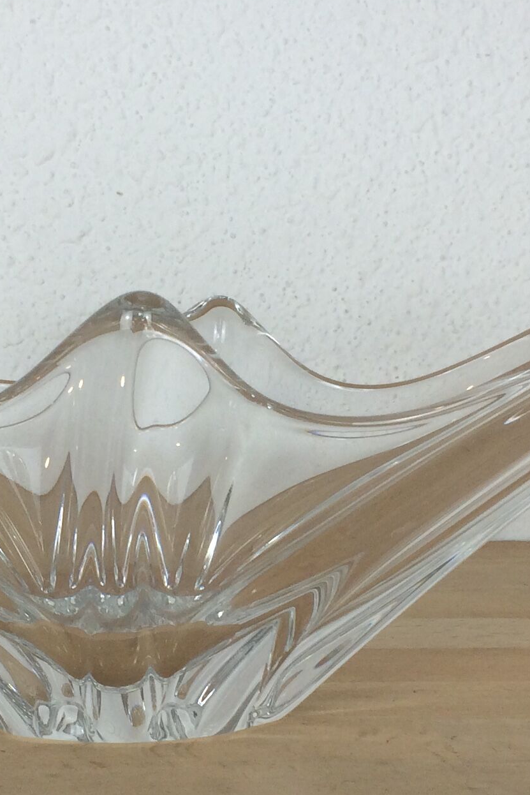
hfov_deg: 17.2
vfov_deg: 25.6
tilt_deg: -5.8
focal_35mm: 79
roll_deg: -0.1
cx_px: 186
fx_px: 1744
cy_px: 455
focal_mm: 4.15
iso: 50
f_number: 2.2
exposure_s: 1/100
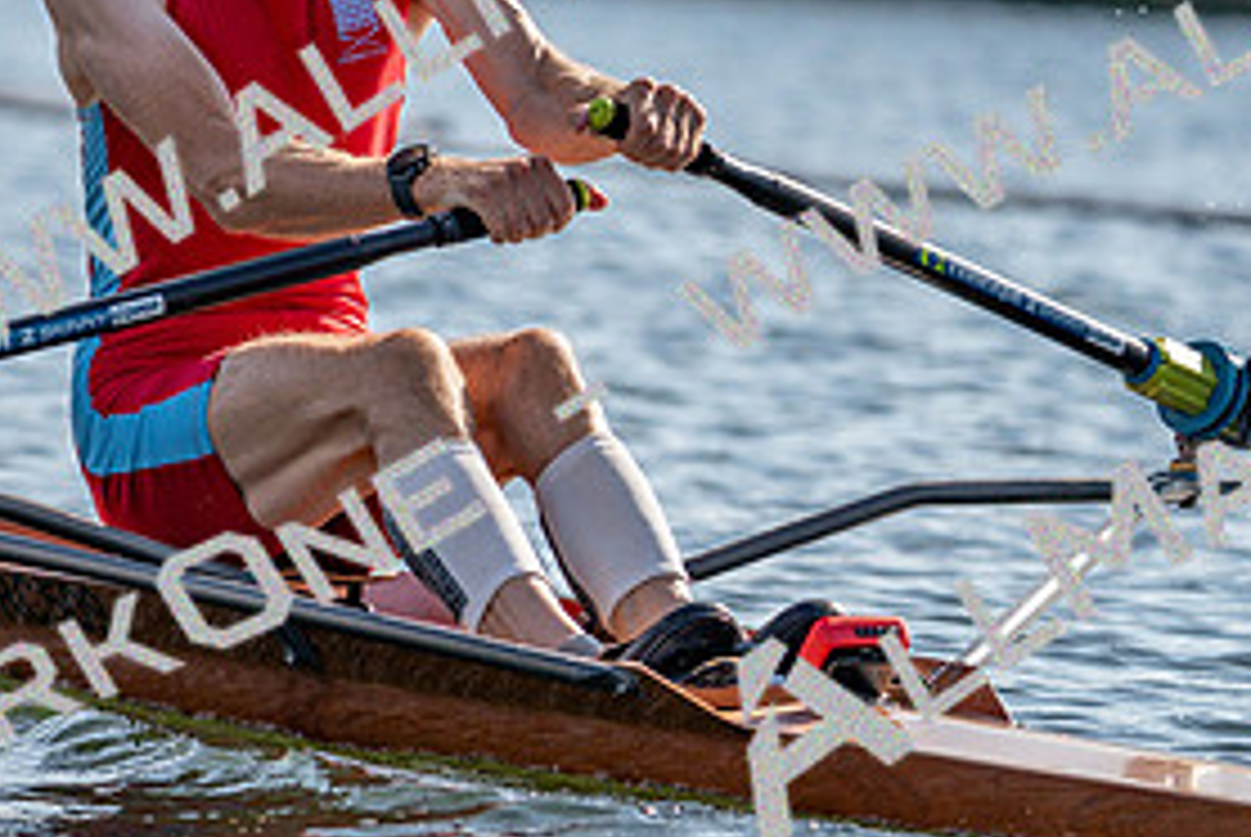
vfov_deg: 2.5
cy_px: 425
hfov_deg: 3.7
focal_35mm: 554
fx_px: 19271
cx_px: 351
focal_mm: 266
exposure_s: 1/1600
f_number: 5.6
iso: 200
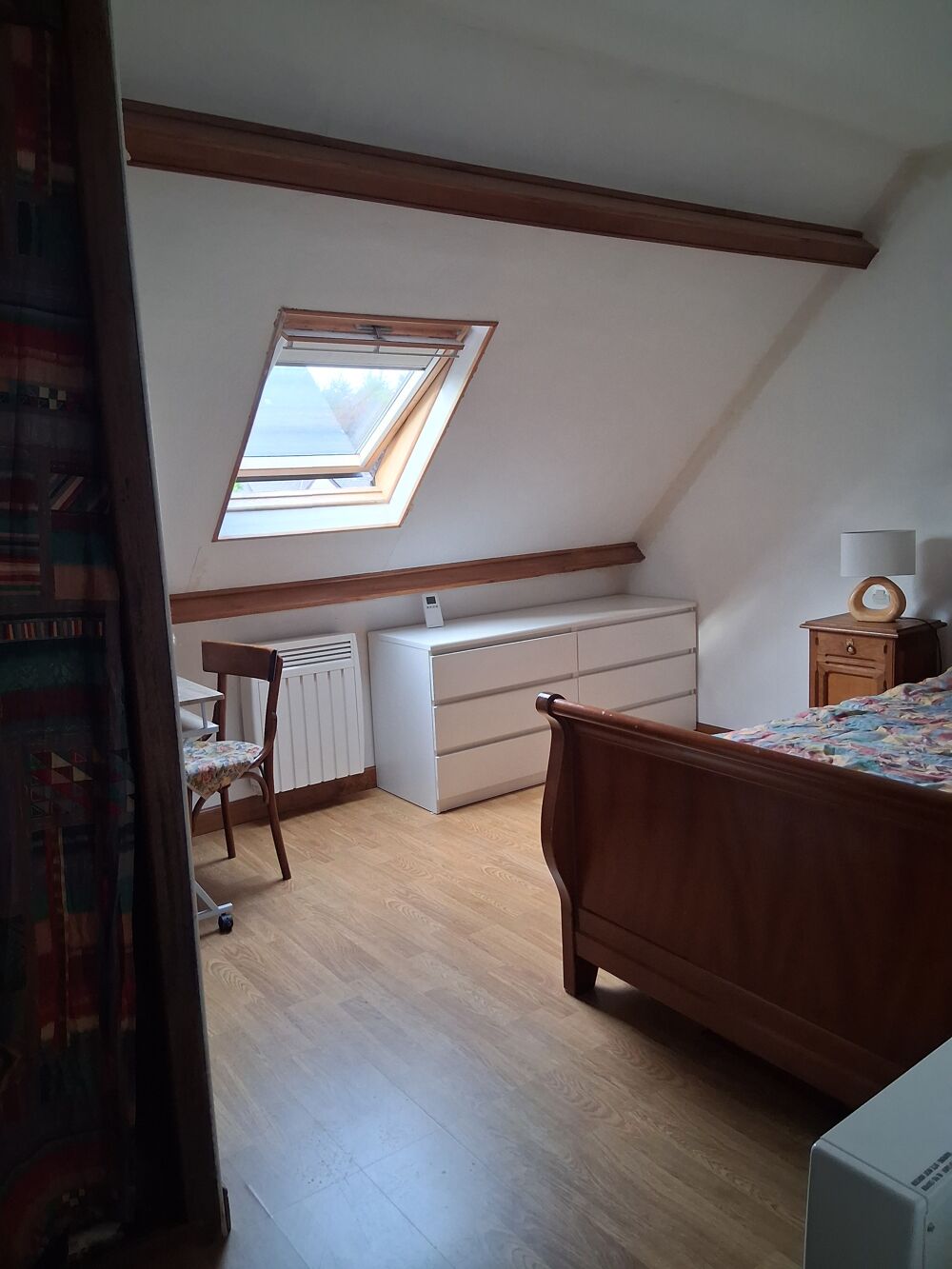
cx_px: 476
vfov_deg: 67.3
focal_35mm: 26
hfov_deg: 53.1
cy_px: 634
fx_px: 953
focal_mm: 3.98
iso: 400
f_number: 1.8
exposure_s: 1/100
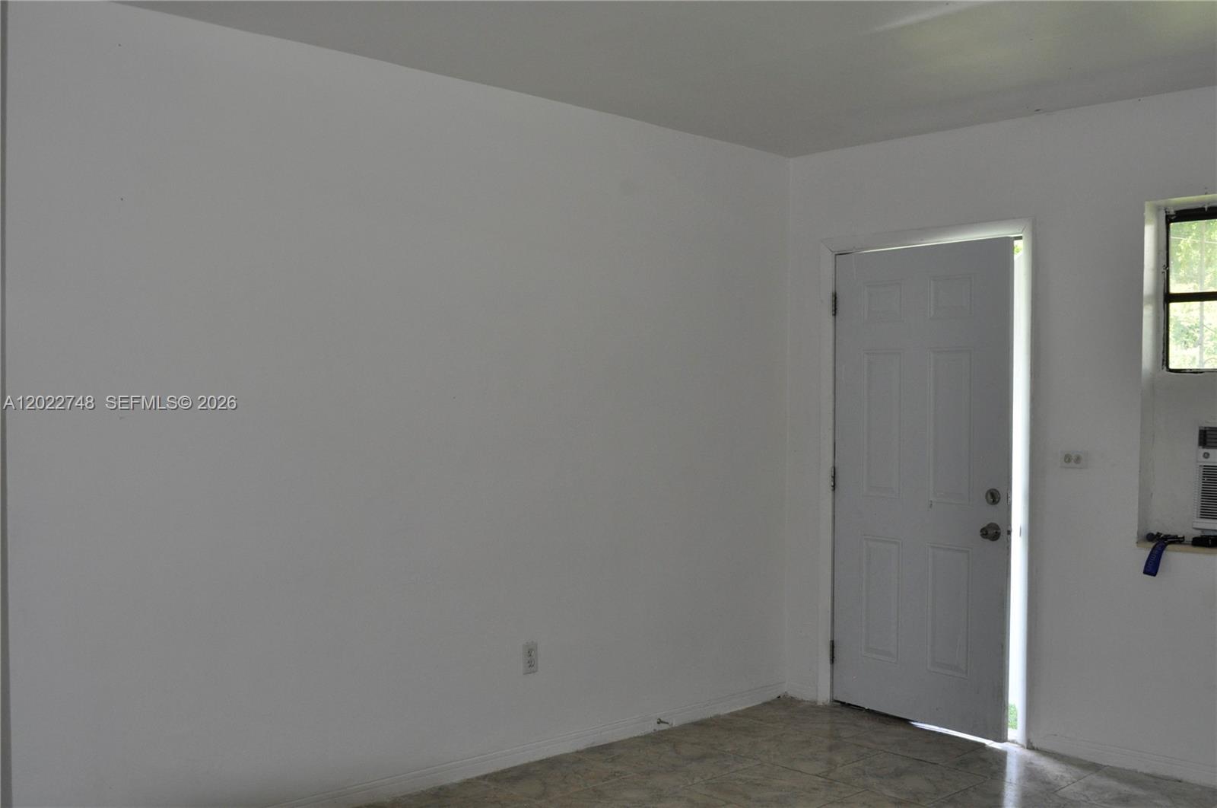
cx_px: 608
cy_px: 404
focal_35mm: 52
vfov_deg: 25.7
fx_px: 1772
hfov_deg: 37.9
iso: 800
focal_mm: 35
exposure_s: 1/60
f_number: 5
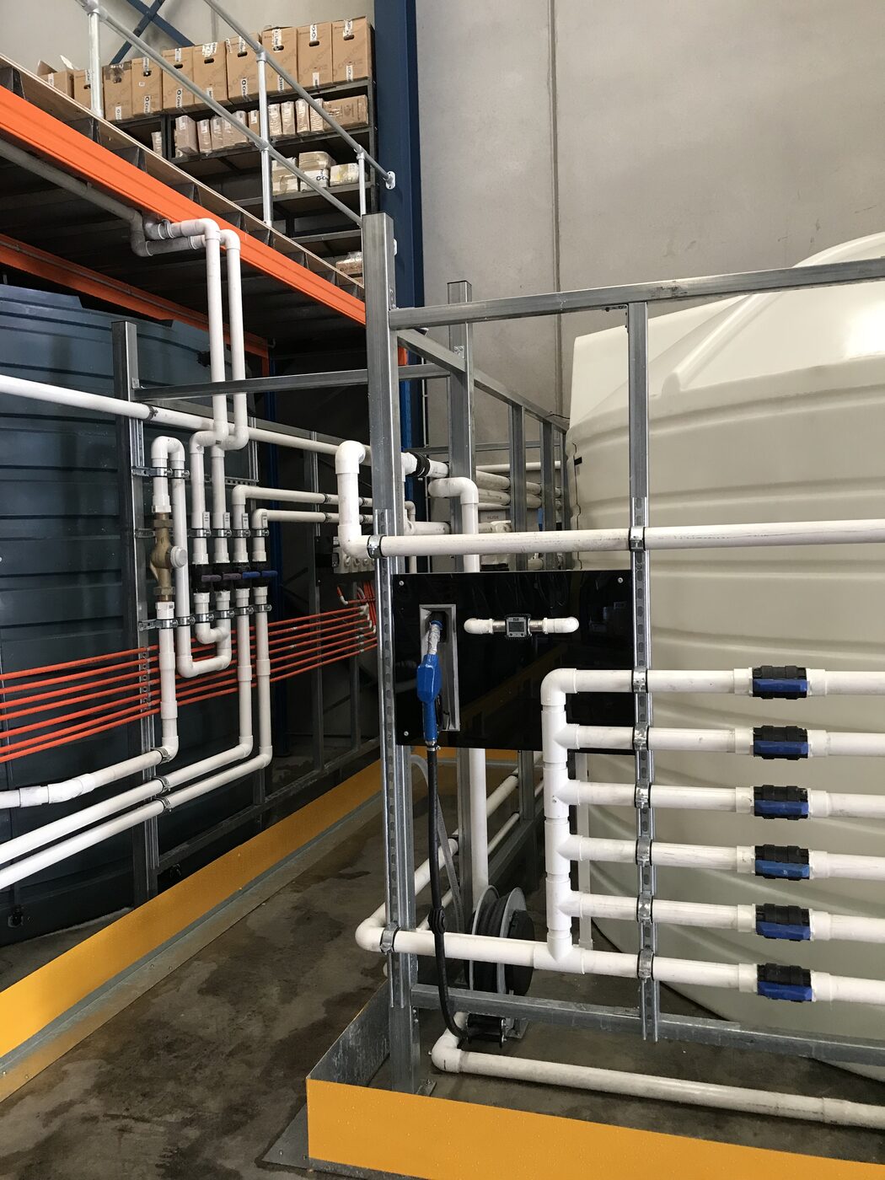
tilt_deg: -2.5
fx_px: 954
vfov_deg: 63.4
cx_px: 442
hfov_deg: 49.7
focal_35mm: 28
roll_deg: +1.8
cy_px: 590
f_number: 1.8
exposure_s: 1/25
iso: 40
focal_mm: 3.99
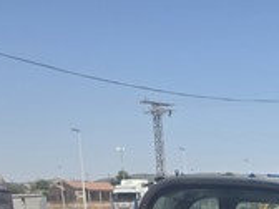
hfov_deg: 23.6
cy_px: 327
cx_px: 338
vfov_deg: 17.4
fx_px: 604
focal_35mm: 75
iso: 80
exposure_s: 1/5447
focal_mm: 6.3
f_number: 1.7
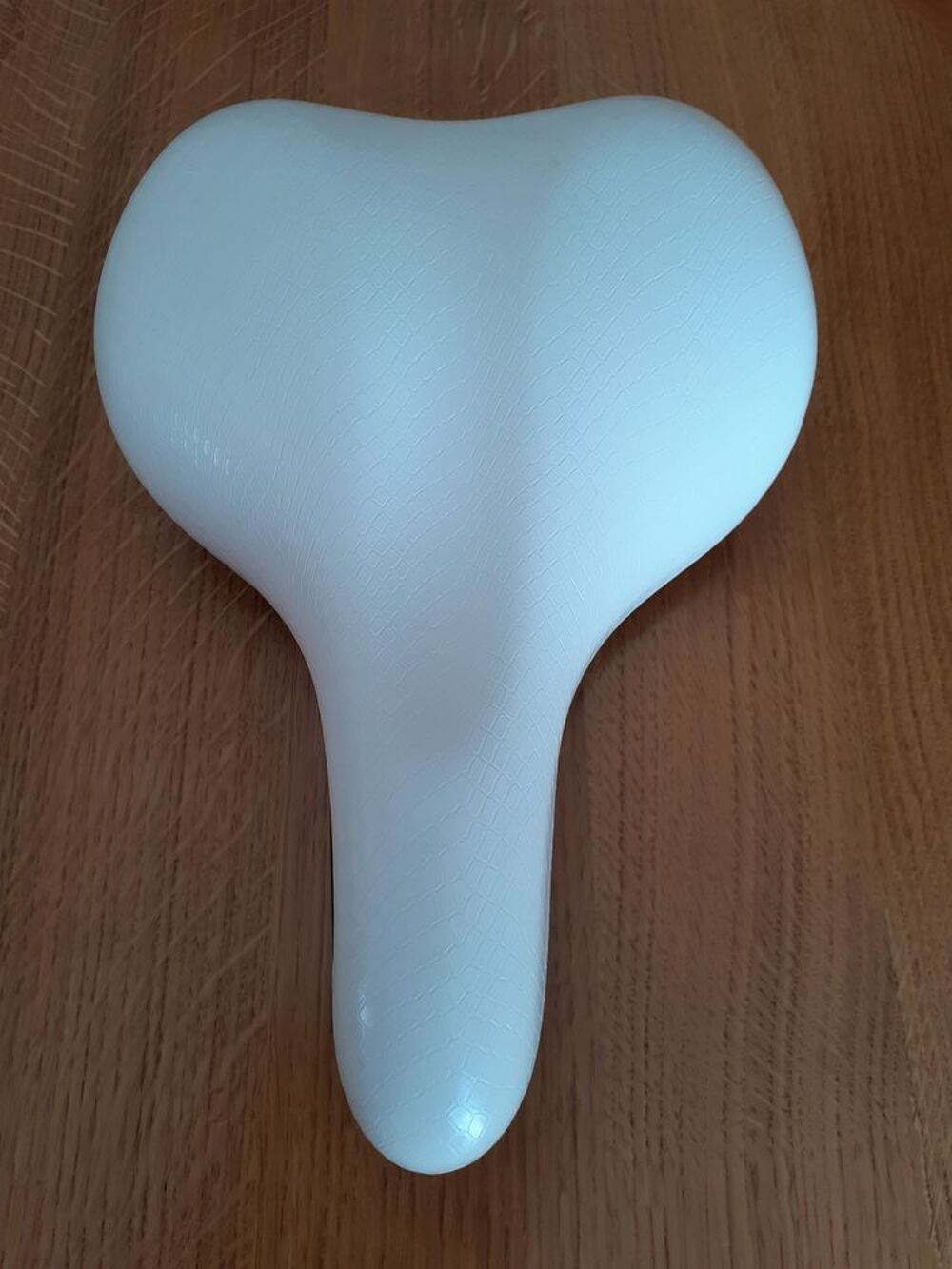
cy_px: 634
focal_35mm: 27
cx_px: 476
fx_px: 990
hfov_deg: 51.4
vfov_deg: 65.3
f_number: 1.9
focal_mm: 3.6
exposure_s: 1/100
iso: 50
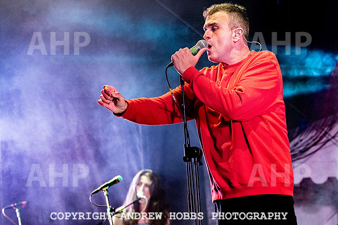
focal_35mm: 132
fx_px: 1238
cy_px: 97
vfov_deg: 10.4
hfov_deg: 15.5
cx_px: 203
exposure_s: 1/500
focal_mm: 110
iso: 6400
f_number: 5
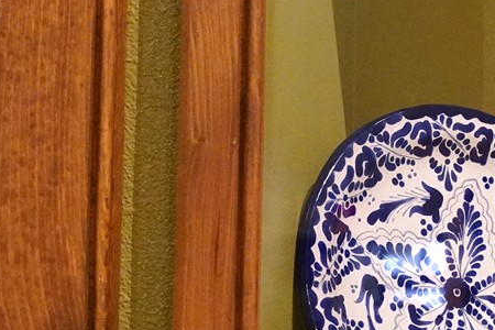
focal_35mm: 151
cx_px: 724
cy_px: -8
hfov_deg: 12.9
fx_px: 2076
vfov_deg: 9.0
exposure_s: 1/100
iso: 8000
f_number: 5.6
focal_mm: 34
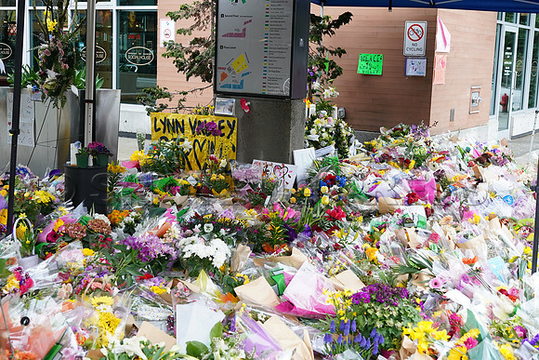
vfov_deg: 27.0
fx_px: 749
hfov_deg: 39.6
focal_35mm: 50
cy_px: 180
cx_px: 270
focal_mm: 50
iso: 1600
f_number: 5.6
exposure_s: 1/125
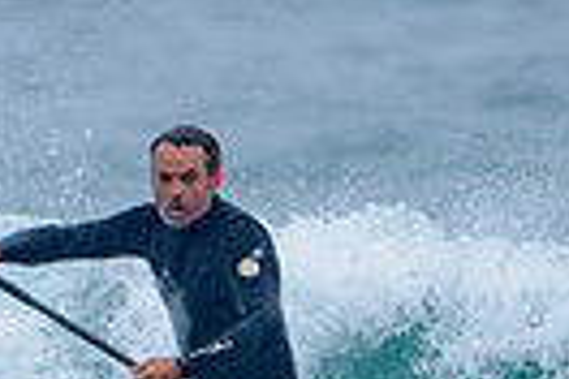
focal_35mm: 2701
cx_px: 408
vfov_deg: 0.5
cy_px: 637
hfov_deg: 0.8
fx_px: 42687
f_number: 5.6
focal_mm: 500
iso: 800
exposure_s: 1/1000
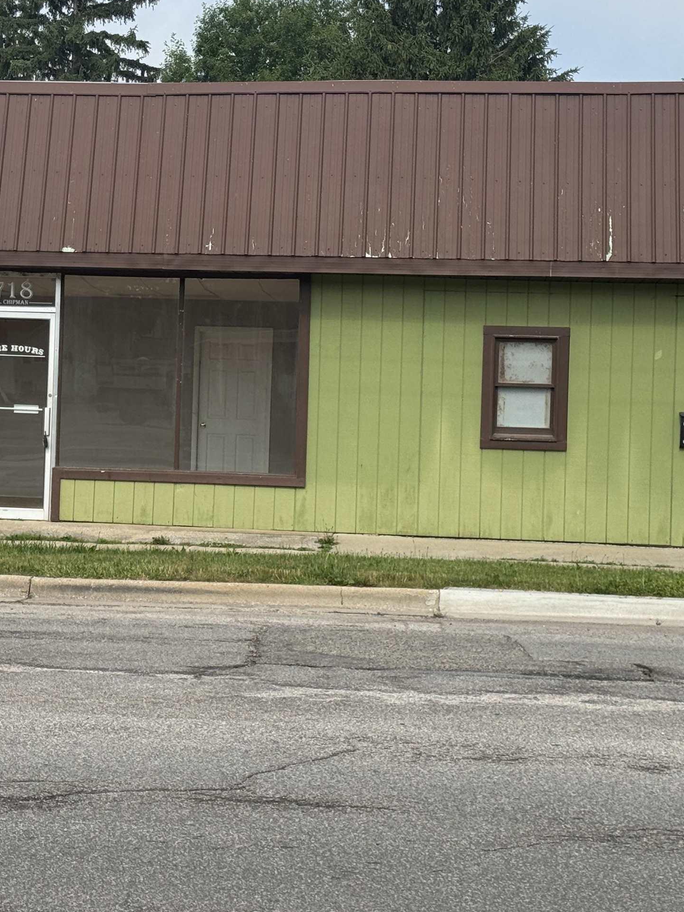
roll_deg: -1.8
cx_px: 228
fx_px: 2029
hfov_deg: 19.1
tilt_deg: +0.1
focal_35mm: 77
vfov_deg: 25.3
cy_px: 399
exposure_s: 1/3257
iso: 64
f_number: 1.78
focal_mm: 6.76
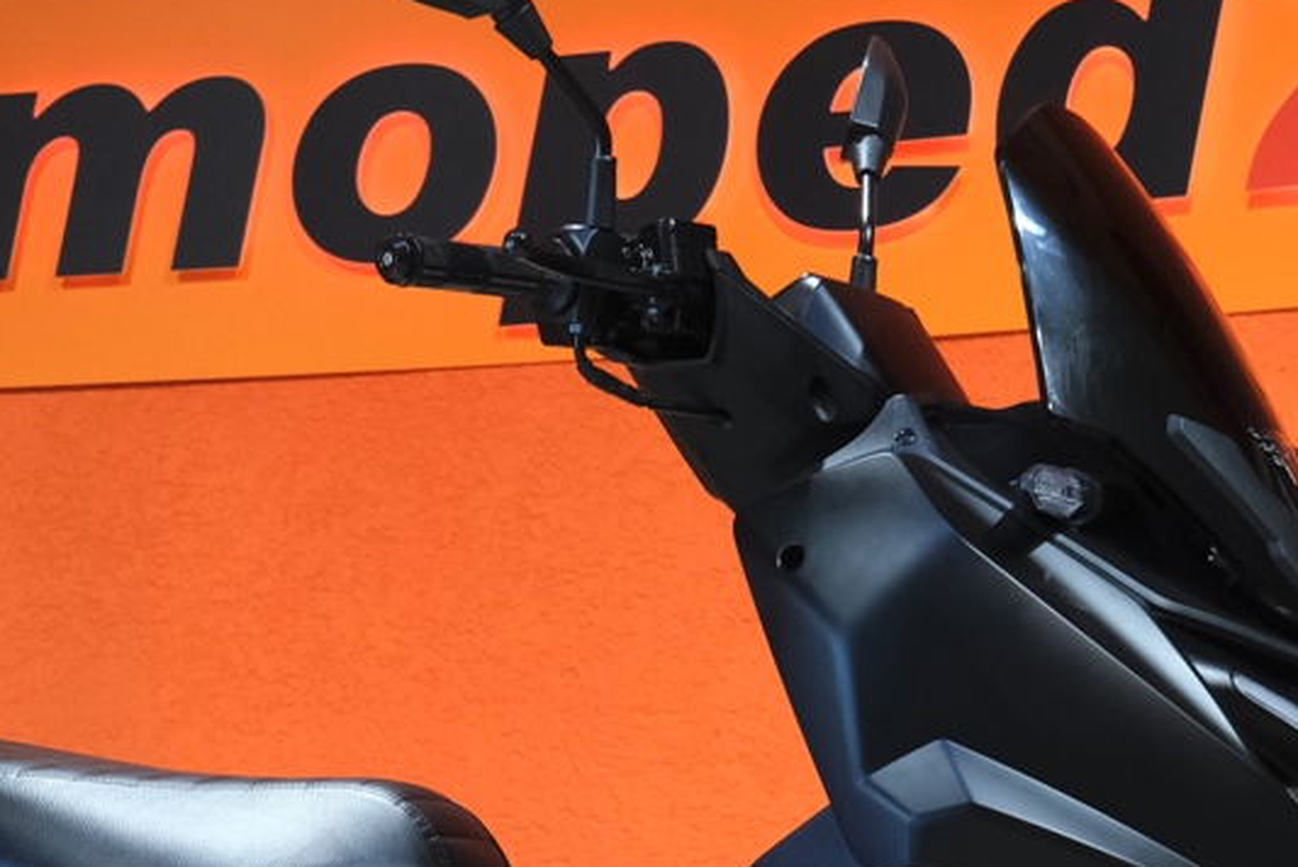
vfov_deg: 11.1
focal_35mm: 123
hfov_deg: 16.6
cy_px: 873
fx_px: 4437
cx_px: 404
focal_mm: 27.5
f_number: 4
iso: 1600
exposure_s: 1/100
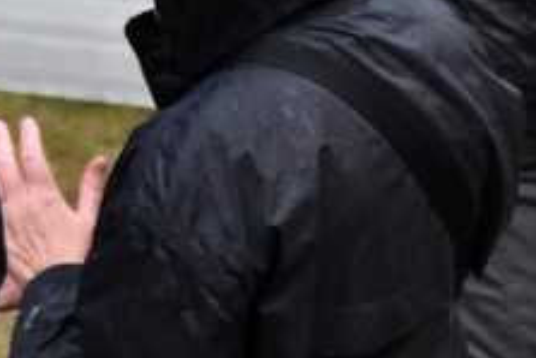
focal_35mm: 766
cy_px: 360
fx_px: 11407
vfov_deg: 1.8
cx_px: 1026
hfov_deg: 2.7
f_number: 2.8
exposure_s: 1/6400
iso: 1250
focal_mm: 95
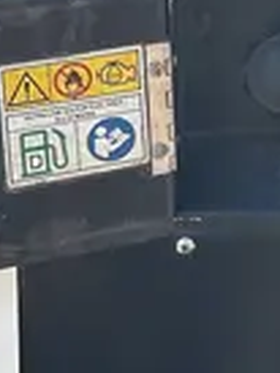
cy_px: -148
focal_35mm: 139
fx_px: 1497
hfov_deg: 9.8
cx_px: 598
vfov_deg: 13.5
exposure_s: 1/1412
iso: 50
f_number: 1.5
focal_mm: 5.7
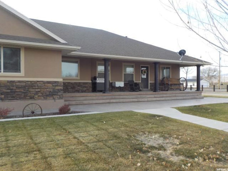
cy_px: 86
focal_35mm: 30
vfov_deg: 46.8
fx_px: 198
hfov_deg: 60.0
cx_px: 114
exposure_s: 1/320
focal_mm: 4.1
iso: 125
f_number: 3.3
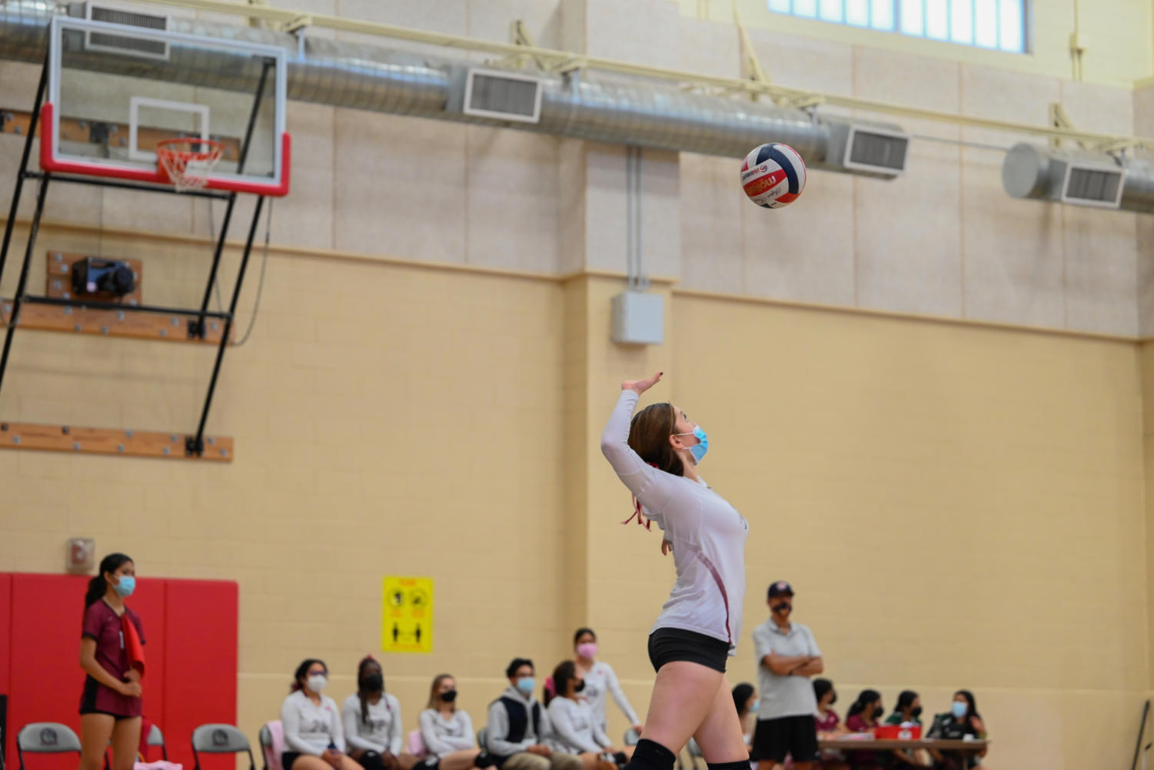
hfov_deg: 23.6
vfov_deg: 15.9
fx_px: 2758
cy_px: 385
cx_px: 577
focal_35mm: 86
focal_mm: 86
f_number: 2.8
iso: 2500
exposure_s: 1/400
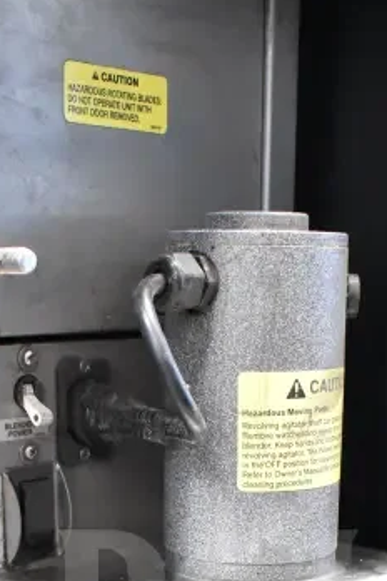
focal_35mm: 71
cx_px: 207
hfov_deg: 19.2
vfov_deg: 26.0
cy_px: 662
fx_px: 1145
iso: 7200
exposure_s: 1/30
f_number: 3.5
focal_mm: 18
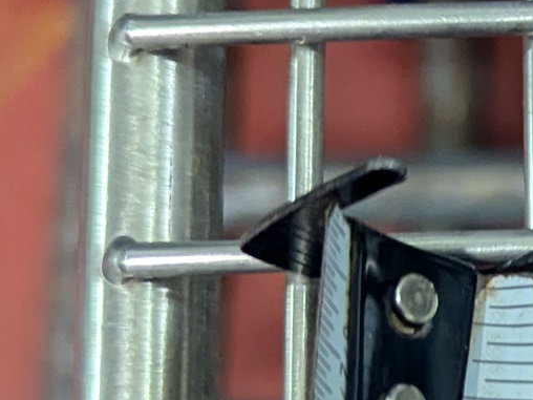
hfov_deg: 14.8
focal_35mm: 121
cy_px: 275
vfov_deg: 12.2
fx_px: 1863
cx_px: 872
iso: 468
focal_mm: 6.81
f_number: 1.85
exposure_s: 1/120
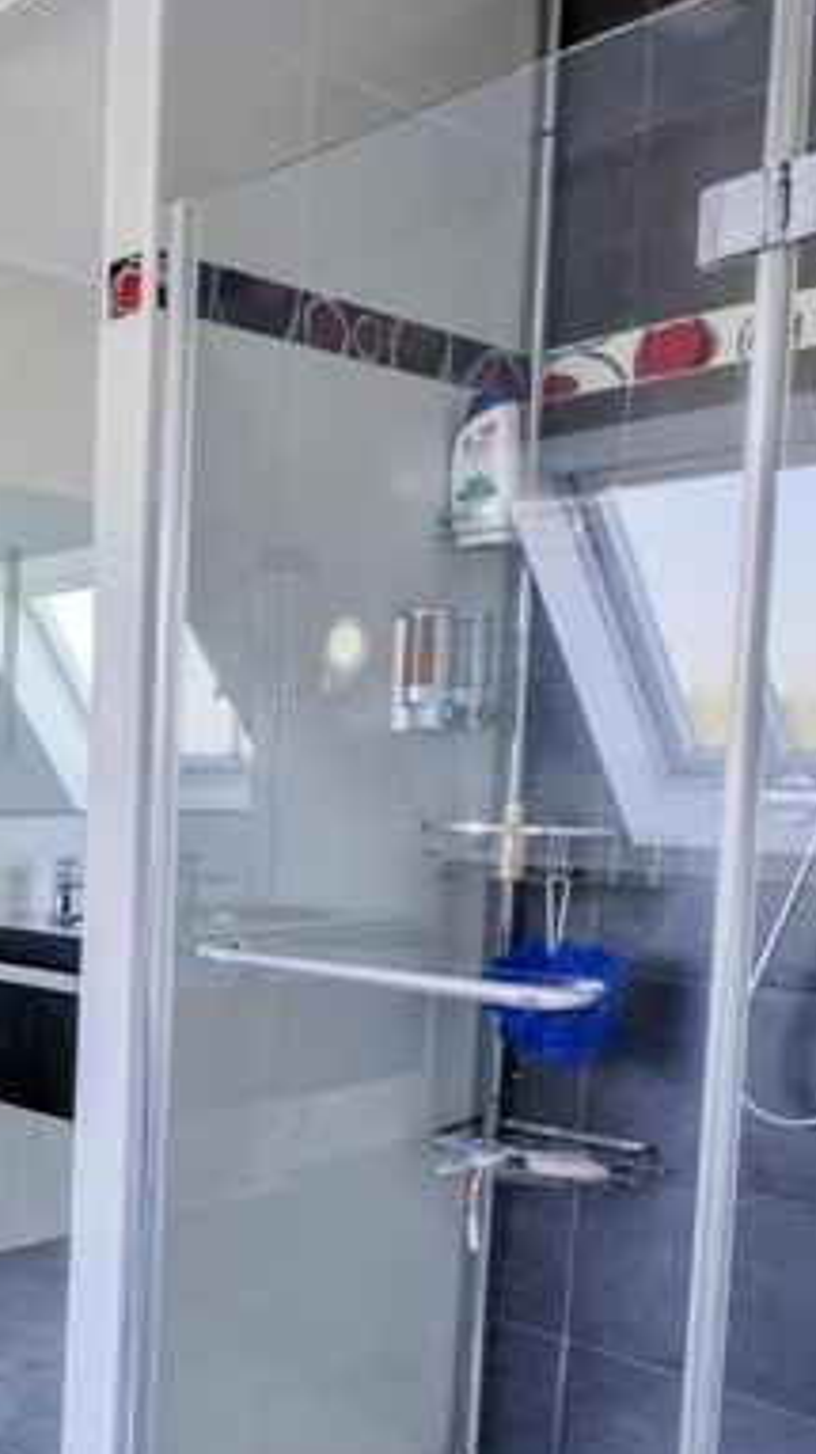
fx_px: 1348
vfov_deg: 56.2
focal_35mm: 35
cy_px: 875
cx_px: -429
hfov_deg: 25.1
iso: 800
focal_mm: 16
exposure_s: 1/160
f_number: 8
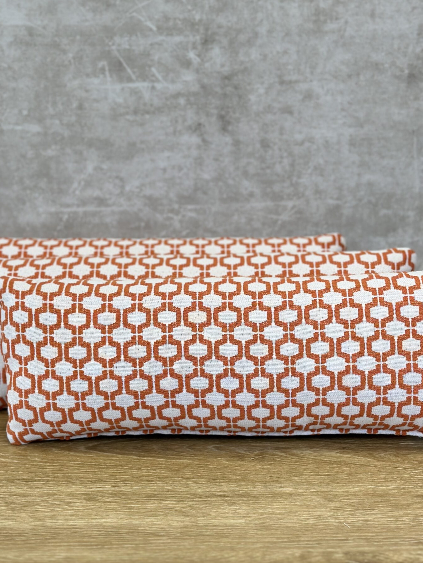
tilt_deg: -17.9
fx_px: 1108
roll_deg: +0.5
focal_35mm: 68
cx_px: 218
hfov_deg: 21.6
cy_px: 336
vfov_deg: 28.5
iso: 80
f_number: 1.78
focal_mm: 6.86
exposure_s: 1/225
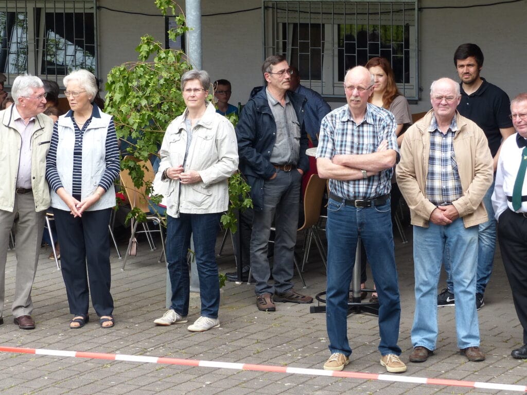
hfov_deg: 15.2
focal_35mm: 130
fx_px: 1979
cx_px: 264
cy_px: 198
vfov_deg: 11.4
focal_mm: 21.4
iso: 100
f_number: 4
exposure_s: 1/250
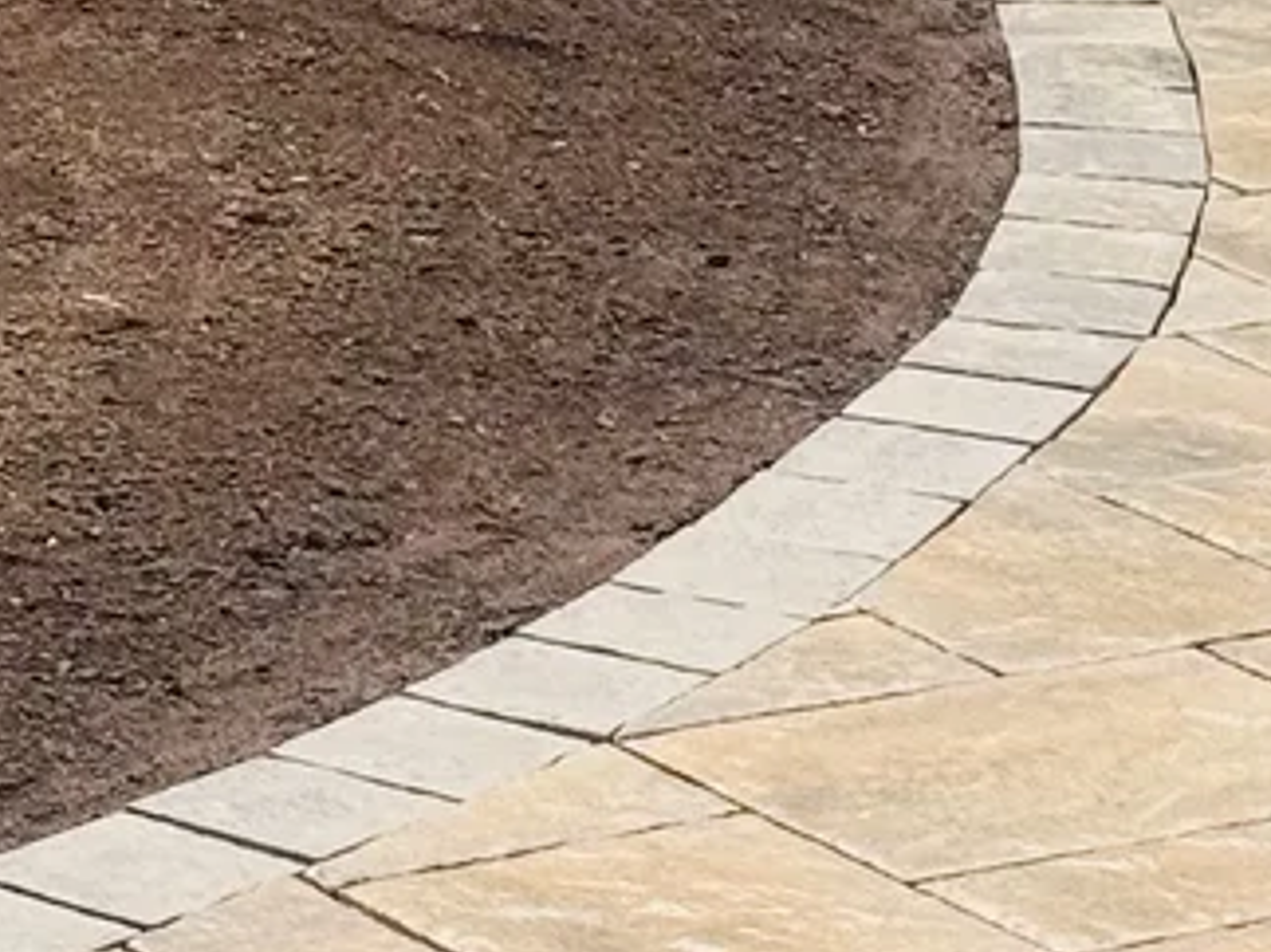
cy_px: -205
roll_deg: -4.7
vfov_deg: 6.2
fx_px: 8735
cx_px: 504
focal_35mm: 238
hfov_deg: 8.3
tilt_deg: -10.4
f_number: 1.78
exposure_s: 1/121
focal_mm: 6.76
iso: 64
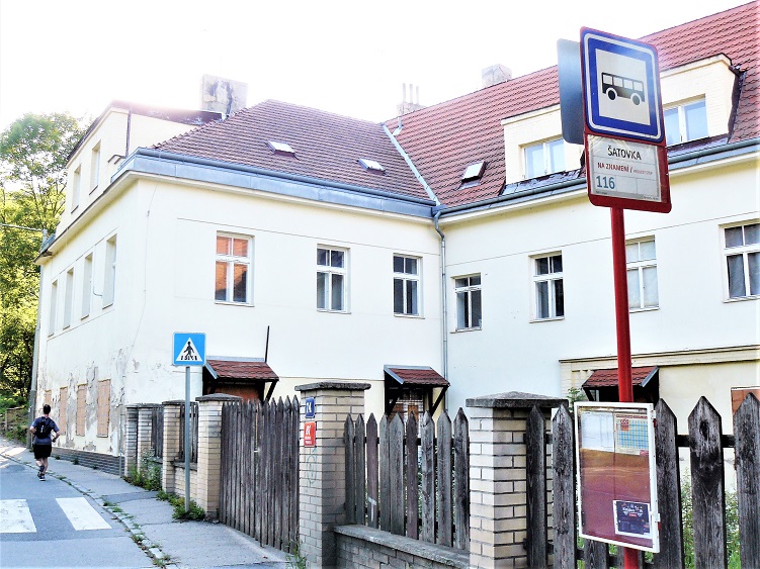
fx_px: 790
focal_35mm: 36
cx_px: 380
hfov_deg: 51.4
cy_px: 284
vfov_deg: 39.6
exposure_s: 1/100
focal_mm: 6
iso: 100
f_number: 4
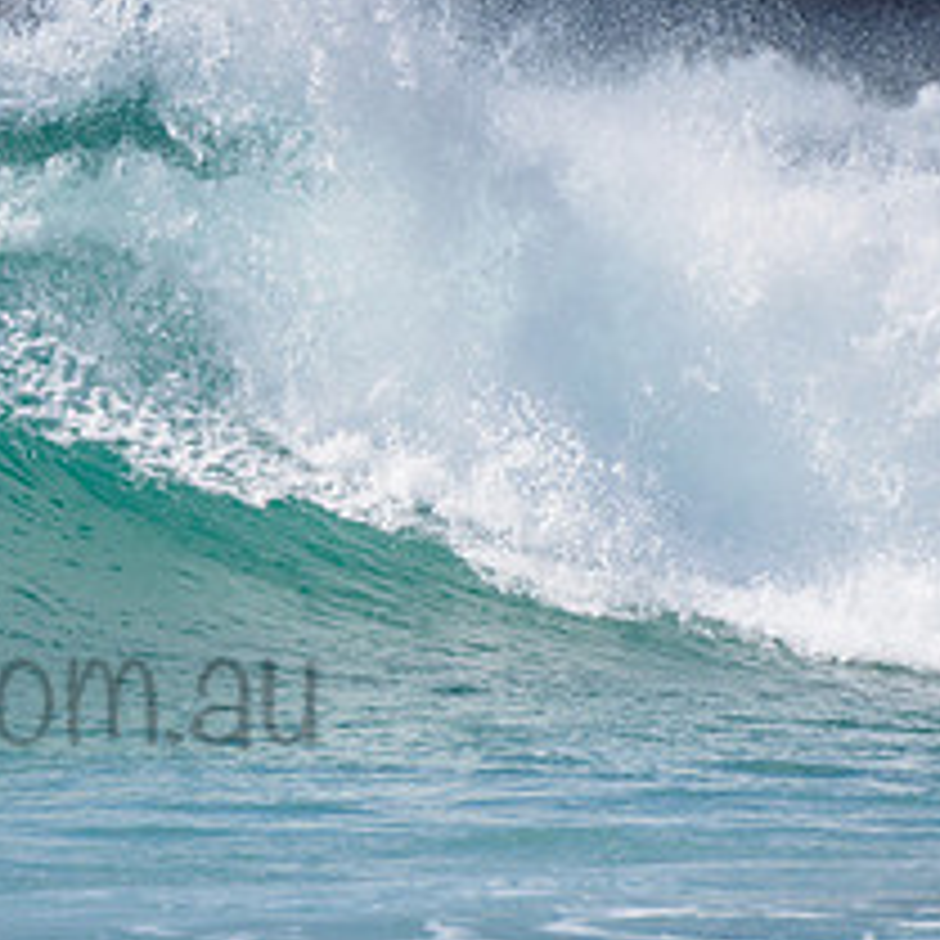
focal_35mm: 1446
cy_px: 444
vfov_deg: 1.2
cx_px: -391
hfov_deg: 1.2
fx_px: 44425
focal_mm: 500
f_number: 5.6
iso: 90
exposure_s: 1/2000
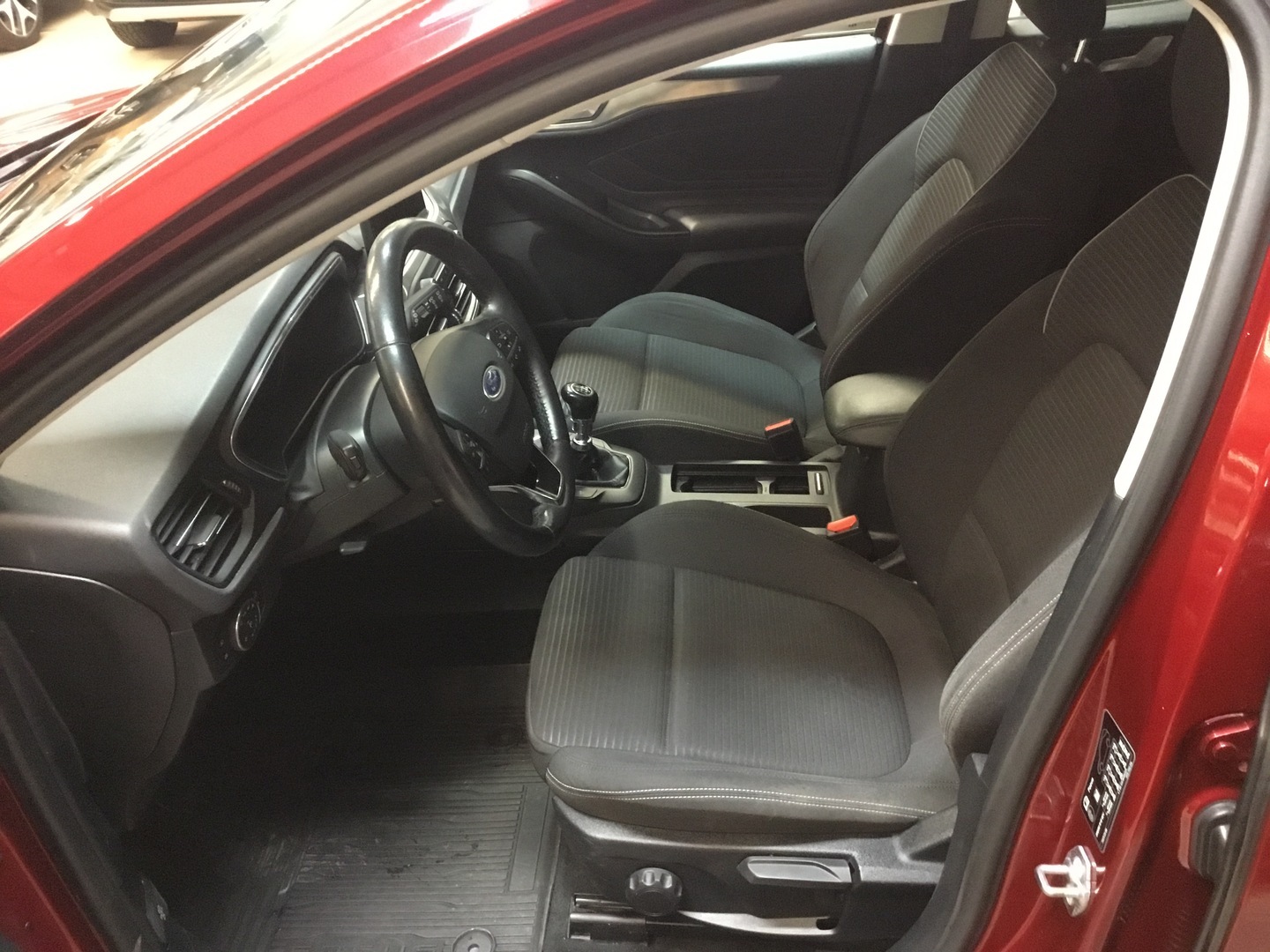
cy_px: 476
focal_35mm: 31
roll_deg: +4.6
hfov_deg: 58.4
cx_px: 635
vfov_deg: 45.4
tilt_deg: -33.0
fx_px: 1137
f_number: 2.4
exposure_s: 1/17
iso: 320
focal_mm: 3.3
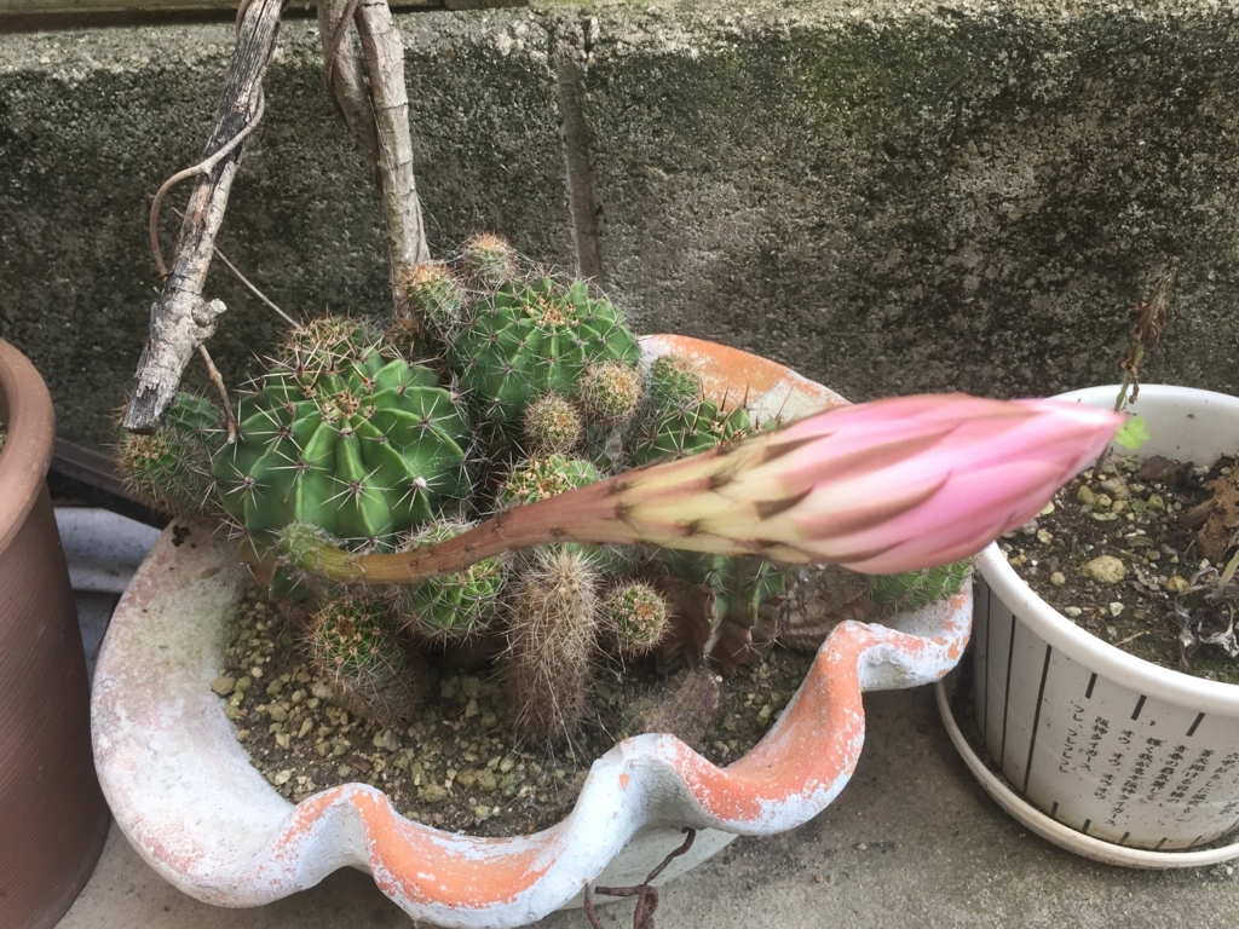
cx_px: 620
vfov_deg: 48.2
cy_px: 464
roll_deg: +5.5
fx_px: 1038
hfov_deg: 61.7
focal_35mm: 29
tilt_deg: -43.8
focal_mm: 4.15
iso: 40
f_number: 2.2
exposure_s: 1/60
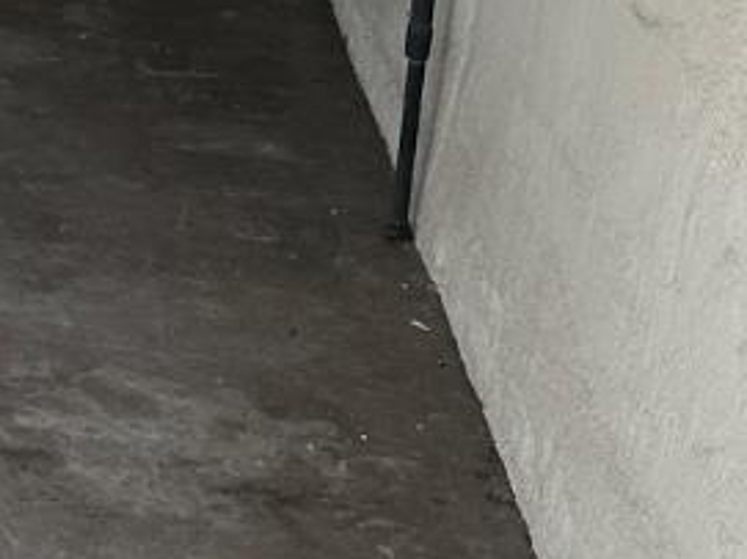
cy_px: -329
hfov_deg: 12.5
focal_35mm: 133
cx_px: -890
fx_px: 2869
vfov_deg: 10.7
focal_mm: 6.86
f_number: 1.78
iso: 80
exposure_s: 1/1289
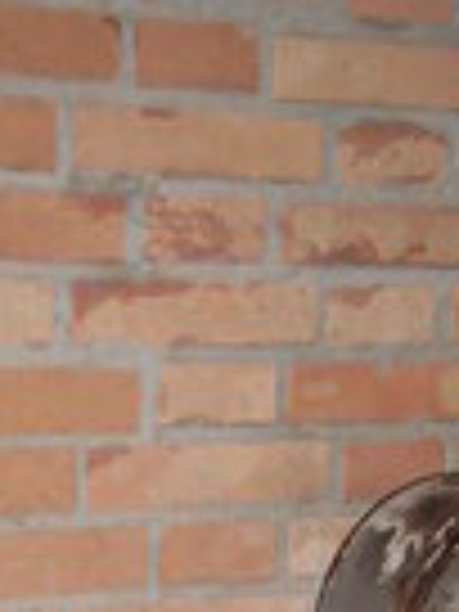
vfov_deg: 16.7
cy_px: 778
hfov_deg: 13.0
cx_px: 477
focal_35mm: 112
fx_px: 1980
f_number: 2.8
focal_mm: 6.3
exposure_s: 1/45
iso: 100
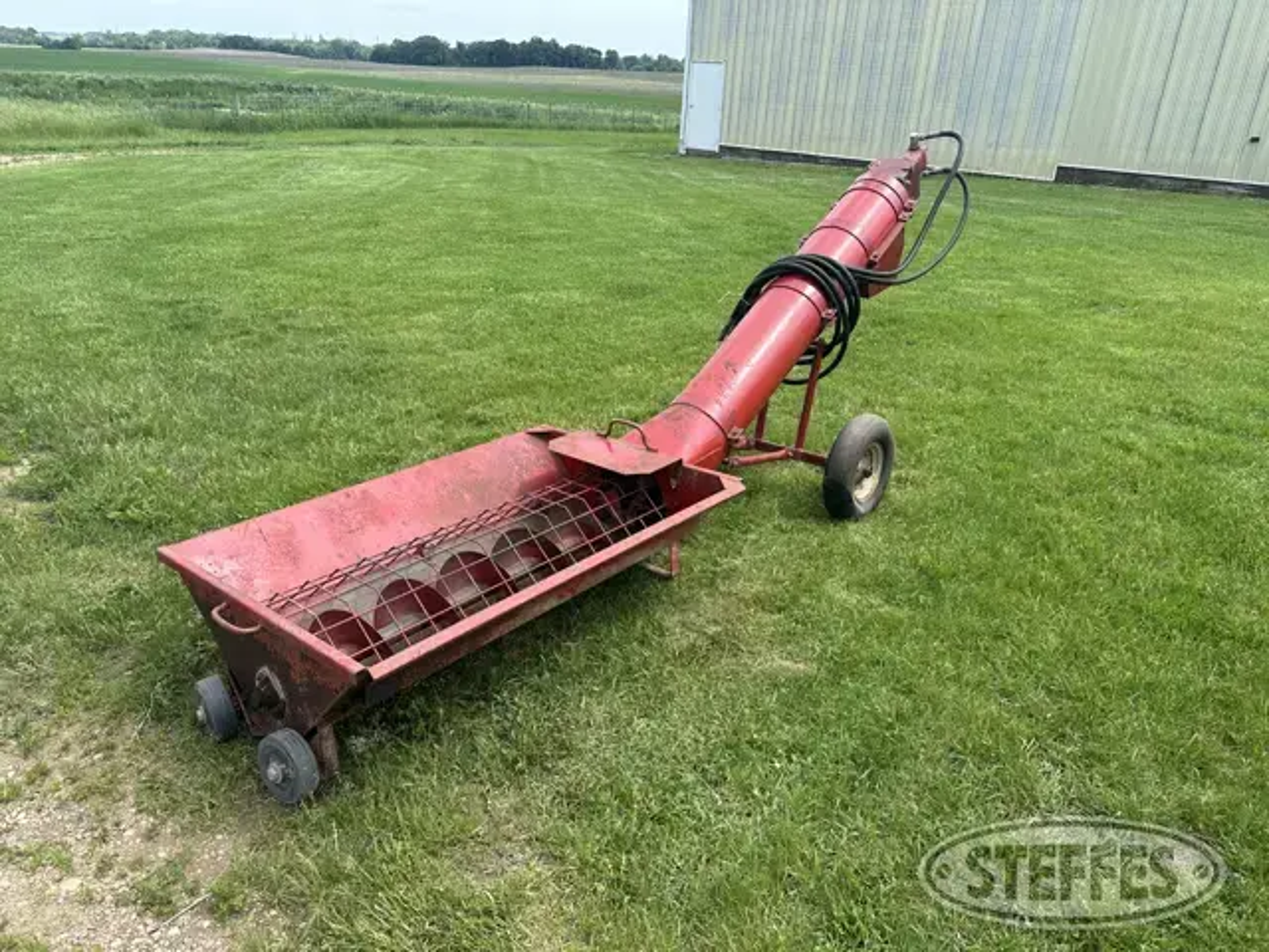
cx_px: 634
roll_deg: -2.1
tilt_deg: -20.8
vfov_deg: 56.8
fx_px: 880
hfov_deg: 71.6
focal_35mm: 24
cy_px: 476
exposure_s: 1/1587
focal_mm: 6.86
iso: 80
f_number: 1.78
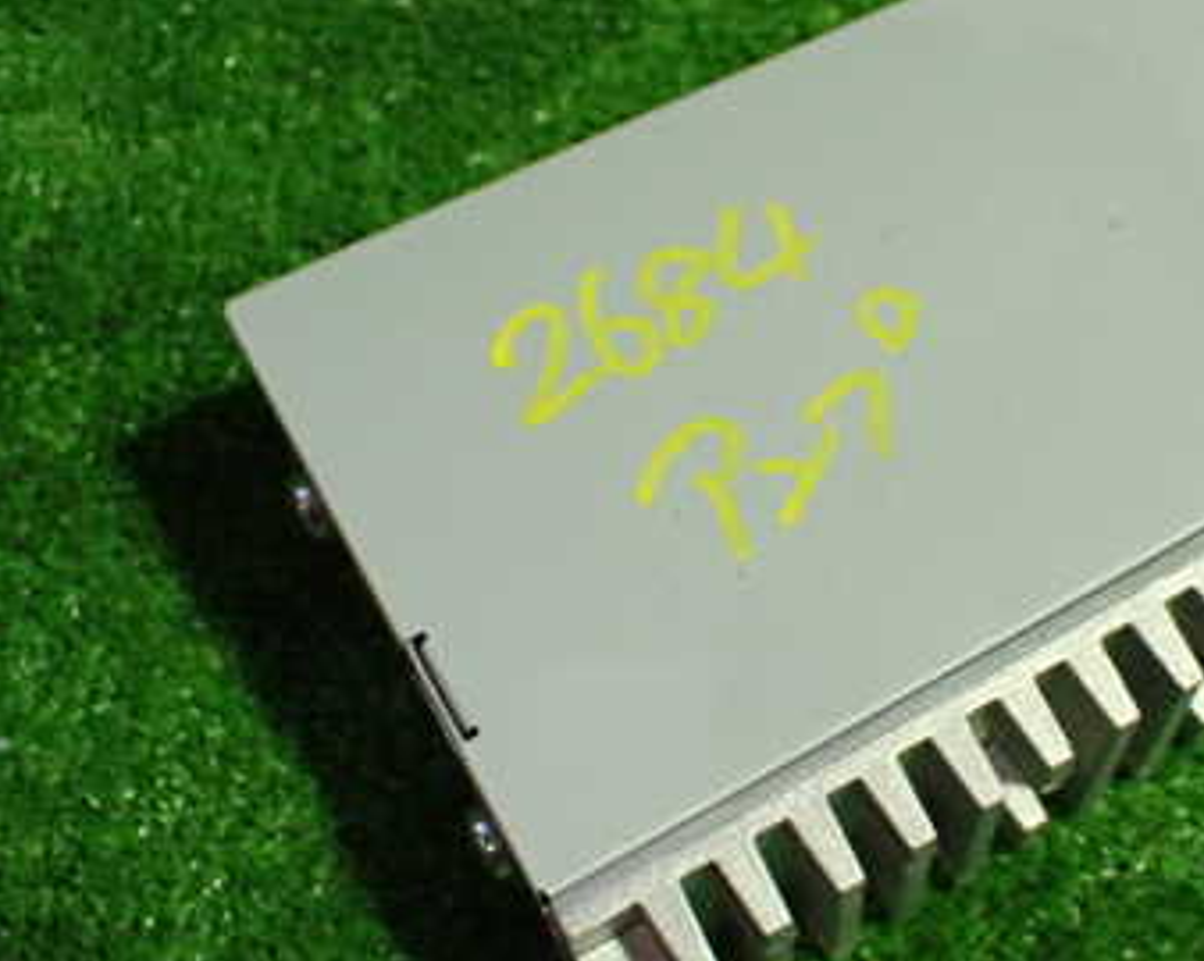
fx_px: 1852
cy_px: 513
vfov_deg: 29.1
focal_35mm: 52
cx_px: 923
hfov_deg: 35.1
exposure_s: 1/125
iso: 640
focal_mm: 5.4
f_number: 2.3
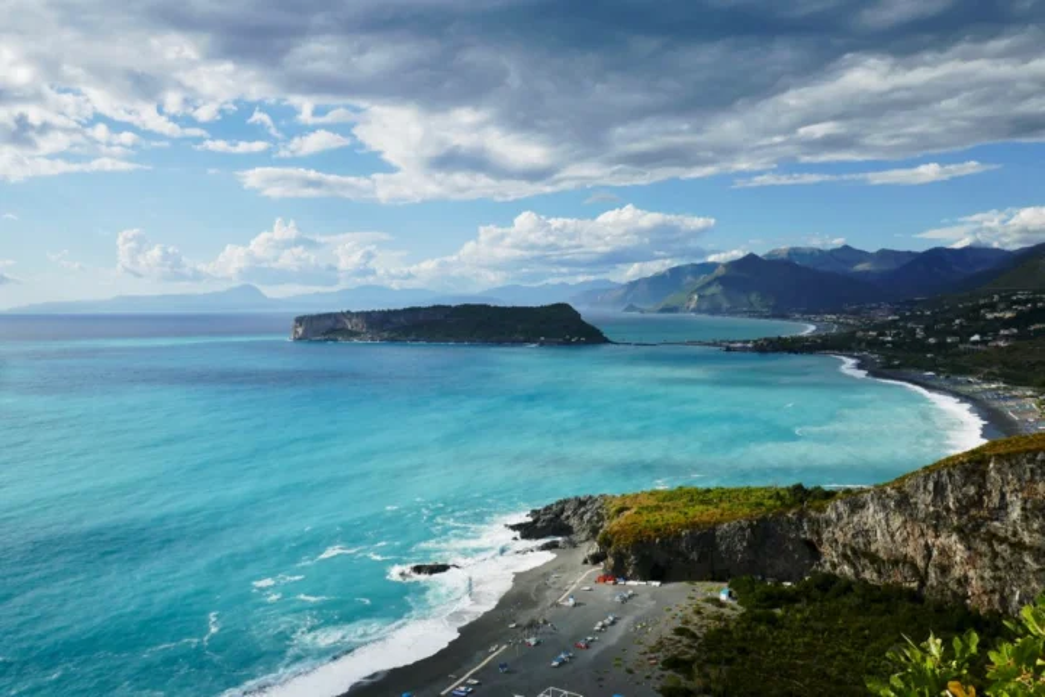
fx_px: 813
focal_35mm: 28
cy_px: 348
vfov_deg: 46.4
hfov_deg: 65.5
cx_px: 522
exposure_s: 1/800
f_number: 5.6
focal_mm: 10
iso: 125
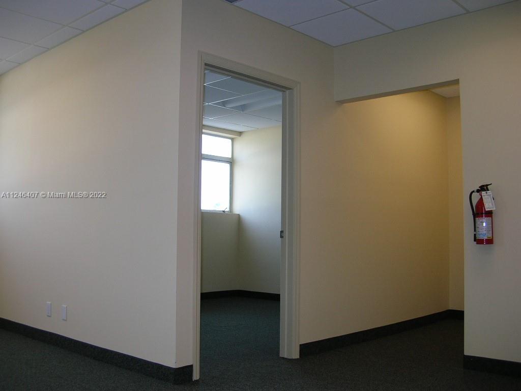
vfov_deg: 39.7
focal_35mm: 36
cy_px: 196
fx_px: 542
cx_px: 260
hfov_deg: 51.4
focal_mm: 6
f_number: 2.7
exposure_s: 1/68.2
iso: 50
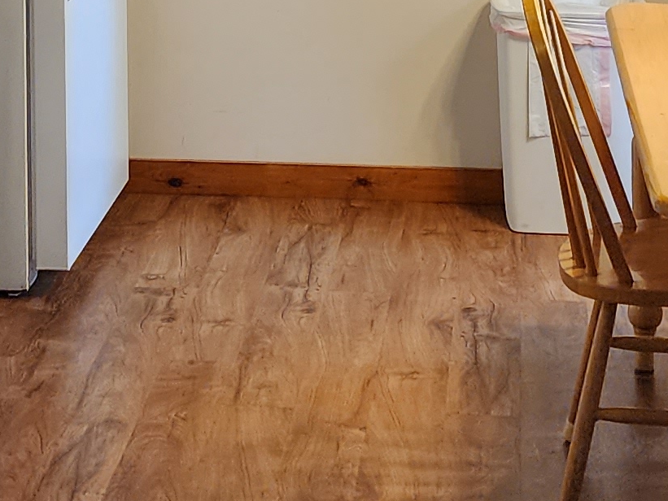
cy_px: -424
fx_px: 2162
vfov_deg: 12.1
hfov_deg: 17.6
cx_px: 376
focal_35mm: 112
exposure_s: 1/120
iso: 250
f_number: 1.8
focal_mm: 6.4
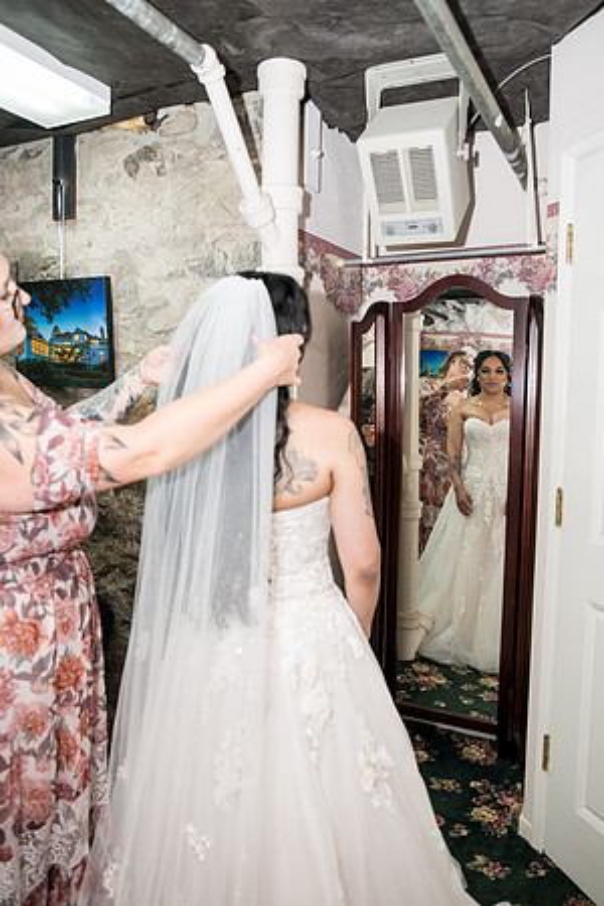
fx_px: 705
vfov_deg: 65.5
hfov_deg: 46.4
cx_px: 302
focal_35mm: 28
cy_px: 453
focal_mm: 28
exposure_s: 1/320
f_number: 3.5
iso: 1250
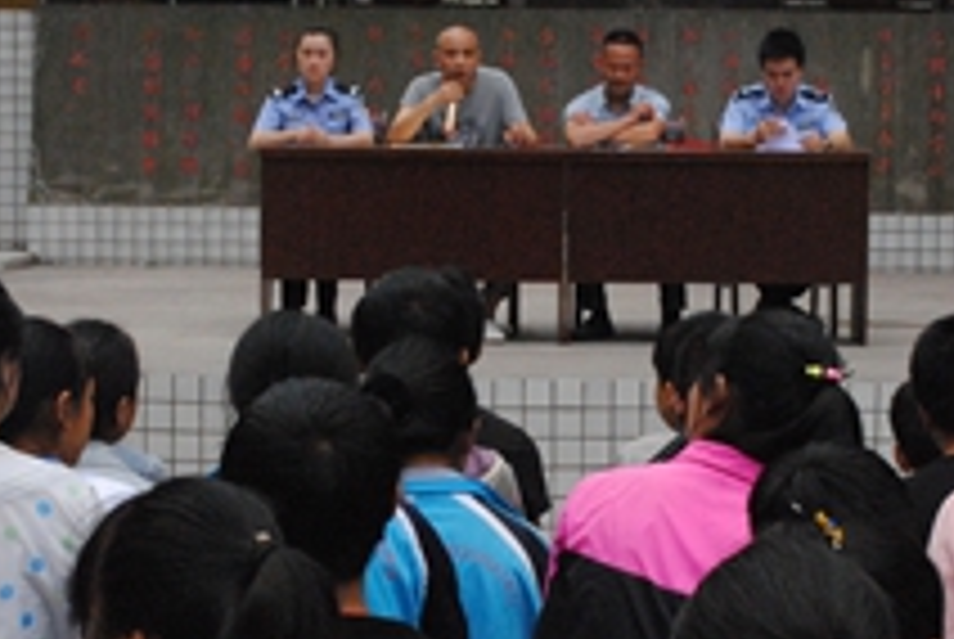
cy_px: 434
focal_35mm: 113
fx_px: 2999
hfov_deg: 18.1
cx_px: 522
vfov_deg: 12.1
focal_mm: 32
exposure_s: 1/500
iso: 1600
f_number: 11
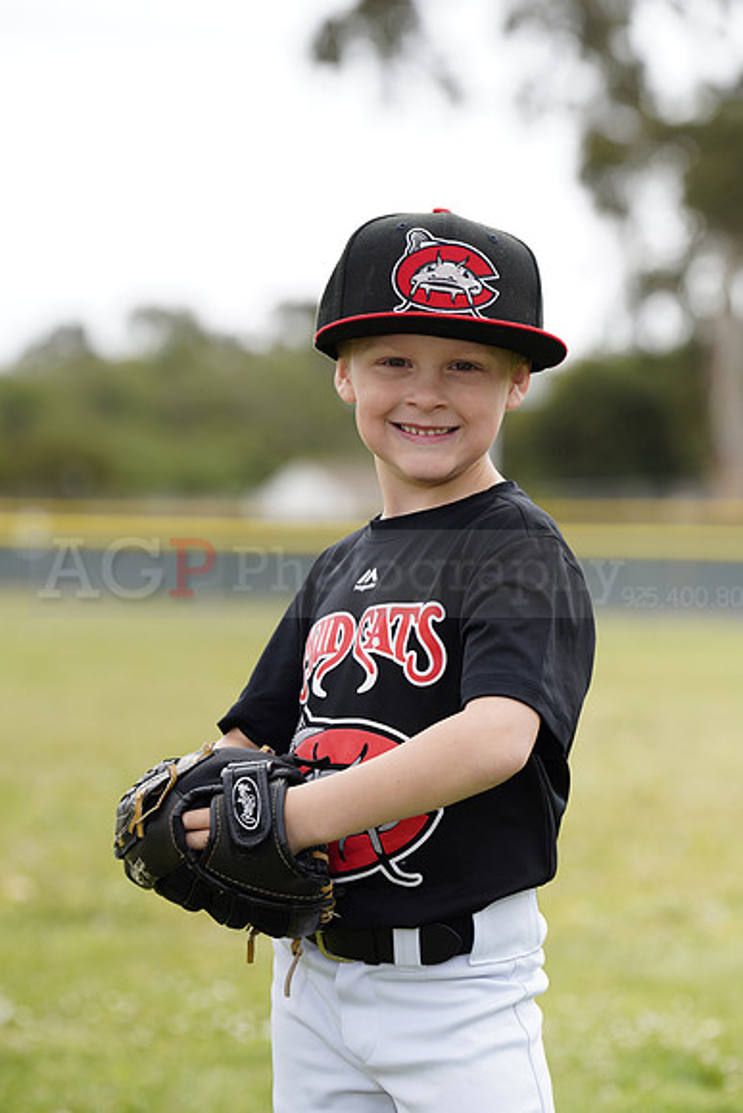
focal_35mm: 170
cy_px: 556
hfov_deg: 8.1
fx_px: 5259
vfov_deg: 12.1
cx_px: 372
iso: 100
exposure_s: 1/250
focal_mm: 170
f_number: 5.6
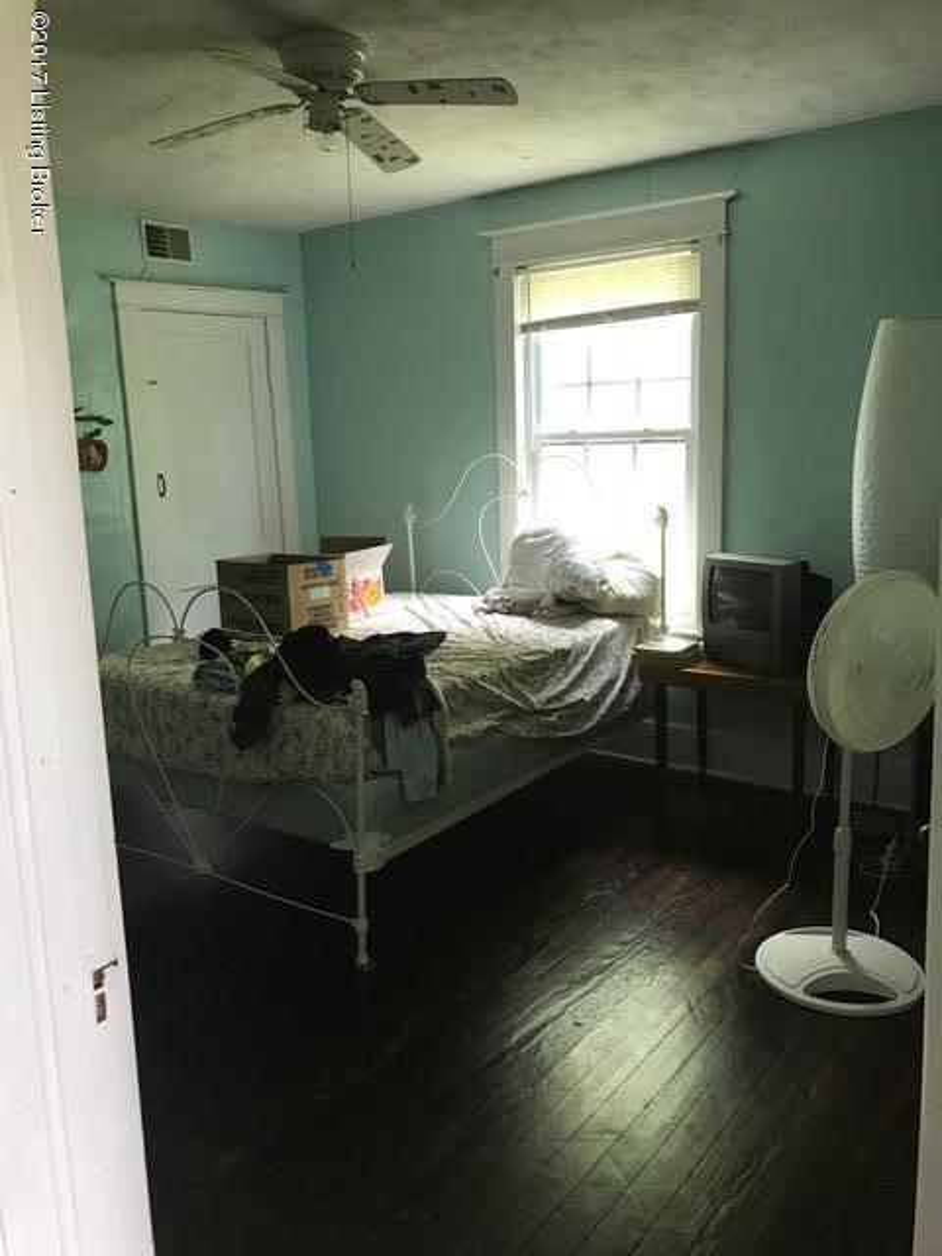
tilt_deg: -8.9
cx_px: 471
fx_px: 1016
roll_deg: +1.4
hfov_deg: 49.7
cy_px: 628
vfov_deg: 63.4
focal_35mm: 28
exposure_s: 1/24
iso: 40
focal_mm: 3.99
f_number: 1.8
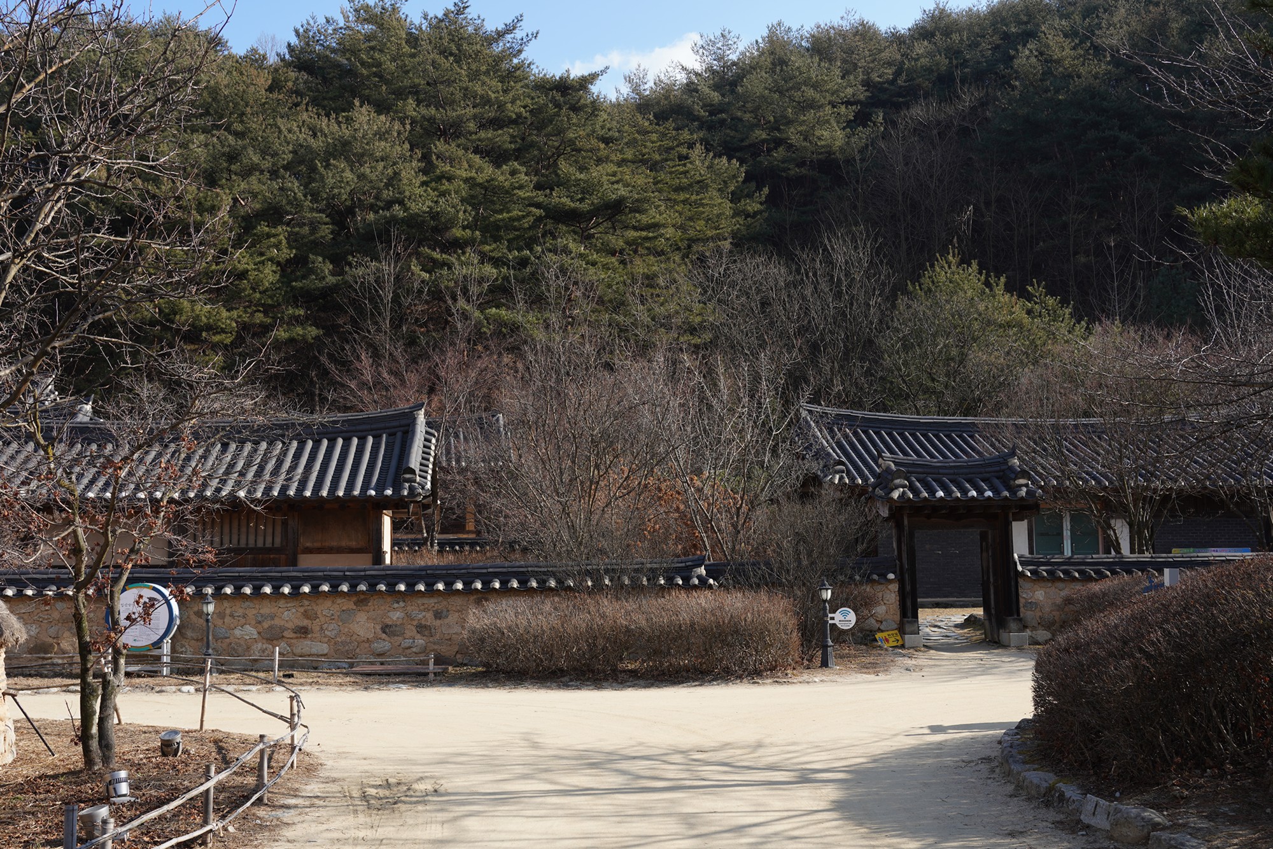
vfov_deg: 35.1
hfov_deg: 50.7
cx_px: 636
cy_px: 424
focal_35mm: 38
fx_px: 1344
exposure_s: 1/100
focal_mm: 38
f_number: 10
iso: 100
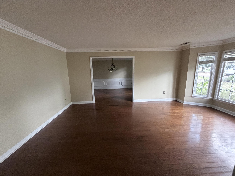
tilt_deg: -11.3
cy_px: 88
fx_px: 95
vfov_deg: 85.7
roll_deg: -1.3
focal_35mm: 14
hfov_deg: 102.1
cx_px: 118
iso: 320
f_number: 2.2
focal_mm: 2.22
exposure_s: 1/105
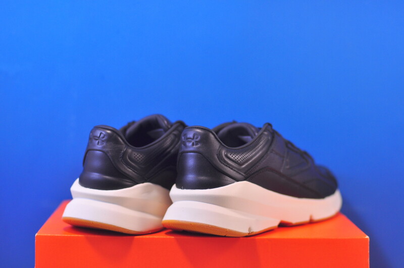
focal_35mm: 75
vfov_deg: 18.1
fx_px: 840
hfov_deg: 27.0
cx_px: 202
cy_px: 134
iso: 250
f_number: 2.2
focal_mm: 50
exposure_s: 1/320
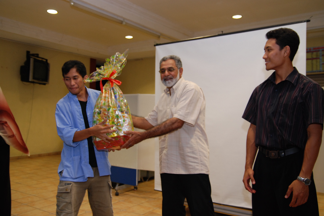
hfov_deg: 55.8
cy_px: 110
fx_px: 306
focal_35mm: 34
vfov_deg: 38.9
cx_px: 158
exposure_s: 1/60
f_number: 2.8
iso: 500
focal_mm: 22
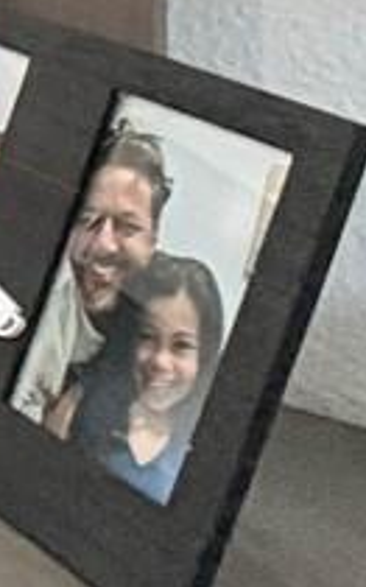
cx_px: -1324
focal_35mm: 113
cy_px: -411
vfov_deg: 16.1
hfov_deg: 6.9
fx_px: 1806
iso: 200
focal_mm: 2.22
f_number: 2.2
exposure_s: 1/60
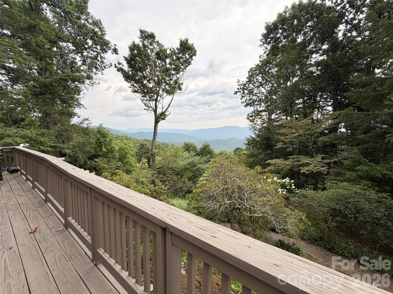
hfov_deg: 102.1
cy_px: 147
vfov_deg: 85.7
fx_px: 159
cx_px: 196
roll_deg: +0.6
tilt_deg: -7.0
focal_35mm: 14
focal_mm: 2.22
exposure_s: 1/502
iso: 50
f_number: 2.2
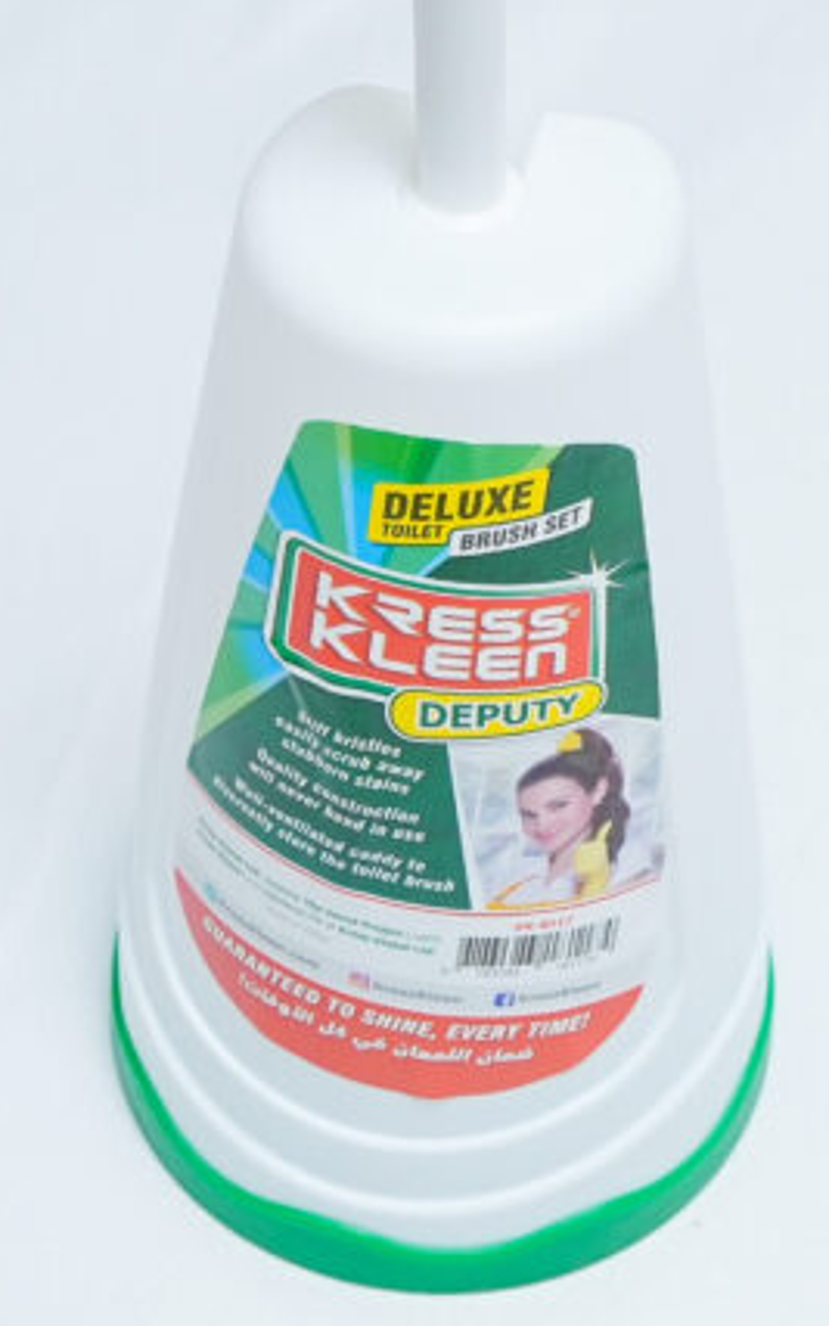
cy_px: 613
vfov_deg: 23.8
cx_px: 475
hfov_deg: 15.0
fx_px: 3144
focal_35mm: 87
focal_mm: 35
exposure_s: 1/160
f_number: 9
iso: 2500
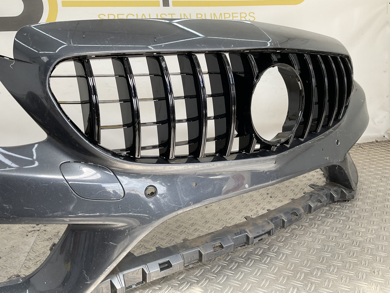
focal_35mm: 29
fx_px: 327
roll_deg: +0.6
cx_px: 195
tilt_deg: -13.8
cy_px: 146
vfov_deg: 48.2
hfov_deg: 61.7
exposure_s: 1/147
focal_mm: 3
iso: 16
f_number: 1.8
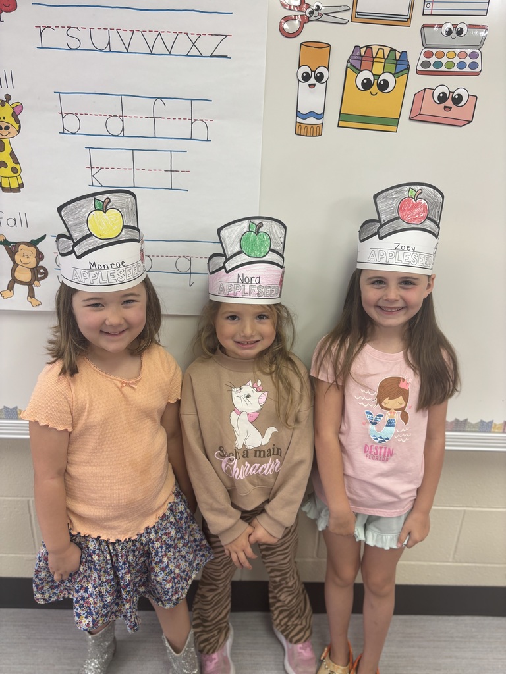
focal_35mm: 26
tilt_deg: -22.2
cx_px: 253
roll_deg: -3.1
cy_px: 337
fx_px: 507
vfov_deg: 67.3
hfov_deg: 53.1
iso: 80
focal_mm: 5.96
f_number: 1.6
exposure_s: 1/60
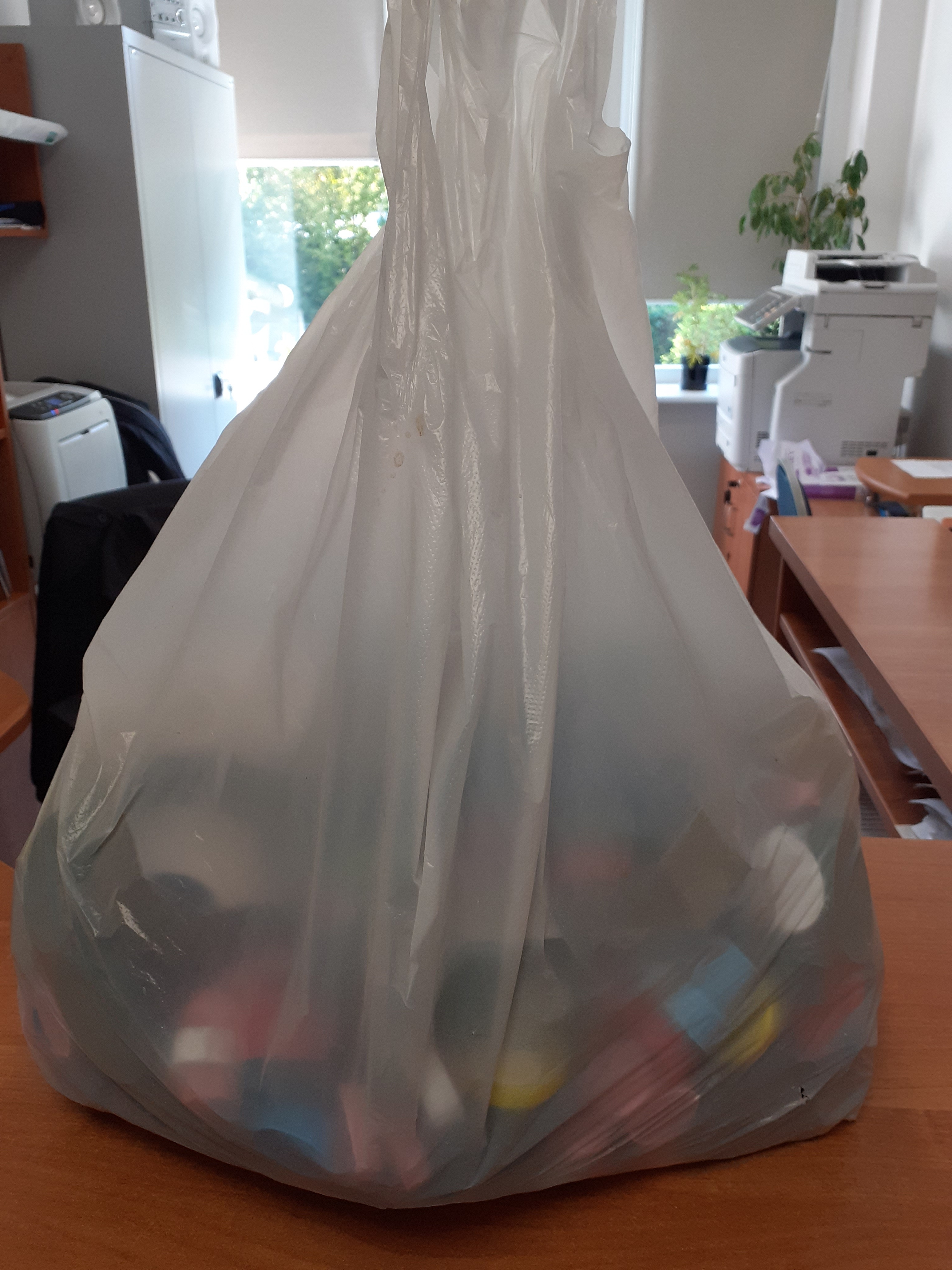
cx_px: 476
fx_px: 990
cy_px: 635
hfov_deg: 51.4
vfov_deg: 65.3
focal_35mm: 27
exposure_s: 1/100
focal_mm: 3.6
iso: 50
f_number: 1.9
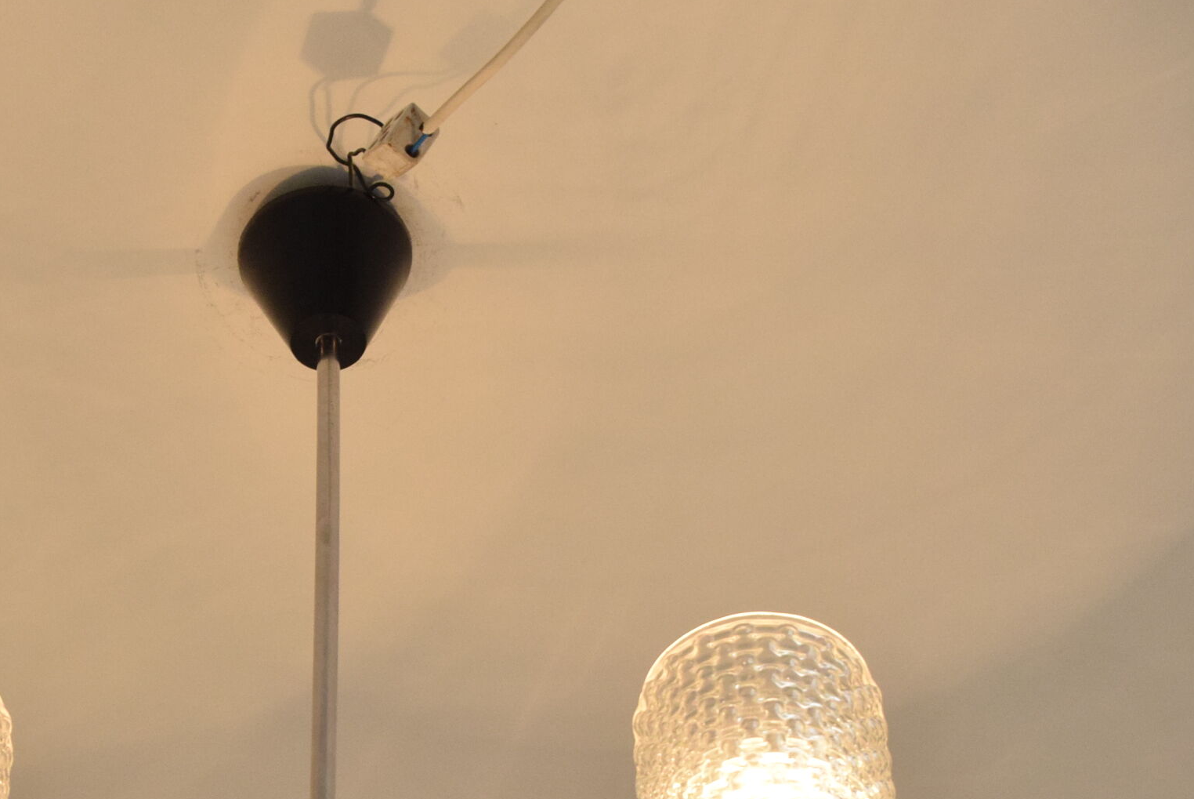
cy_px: 761
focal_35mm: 162
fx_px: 5377
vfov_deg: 8.5
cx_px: 356
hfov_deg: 12.6
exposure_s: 1/250
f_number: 8
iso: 1600
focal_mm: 55
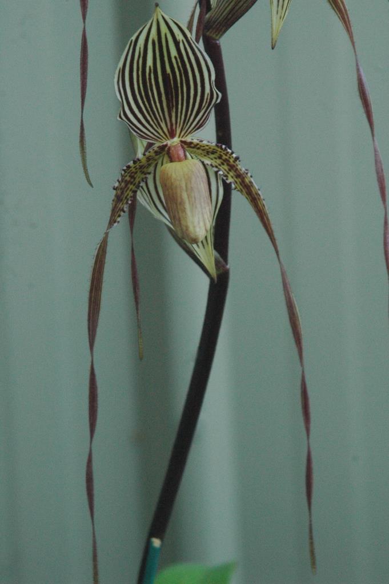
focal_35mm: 158
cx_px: 194
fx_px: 2557
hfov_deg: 8.7
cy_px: 292
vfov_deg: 13.1
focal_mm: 105
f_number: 8
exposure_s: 1/250
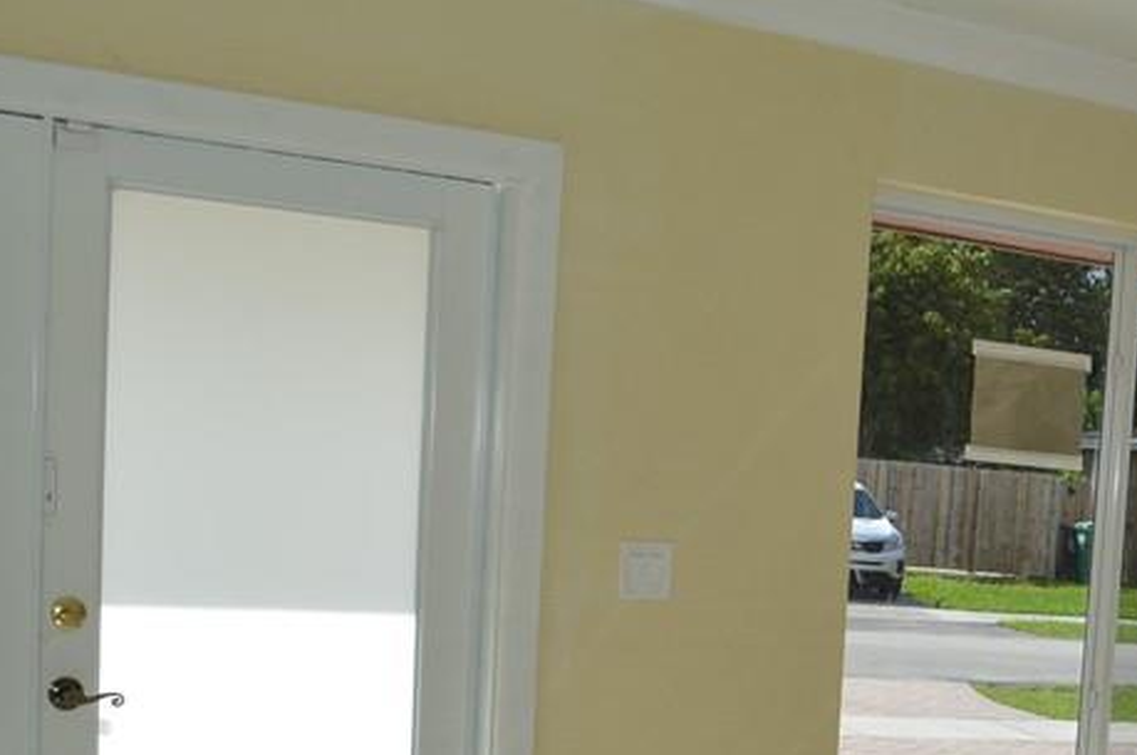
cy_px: 809
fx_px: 2240
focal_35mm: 71
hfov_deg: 26.7
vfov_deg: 18.5
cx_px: 1173
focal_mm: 20
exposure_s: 1/200
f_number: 9
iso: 100
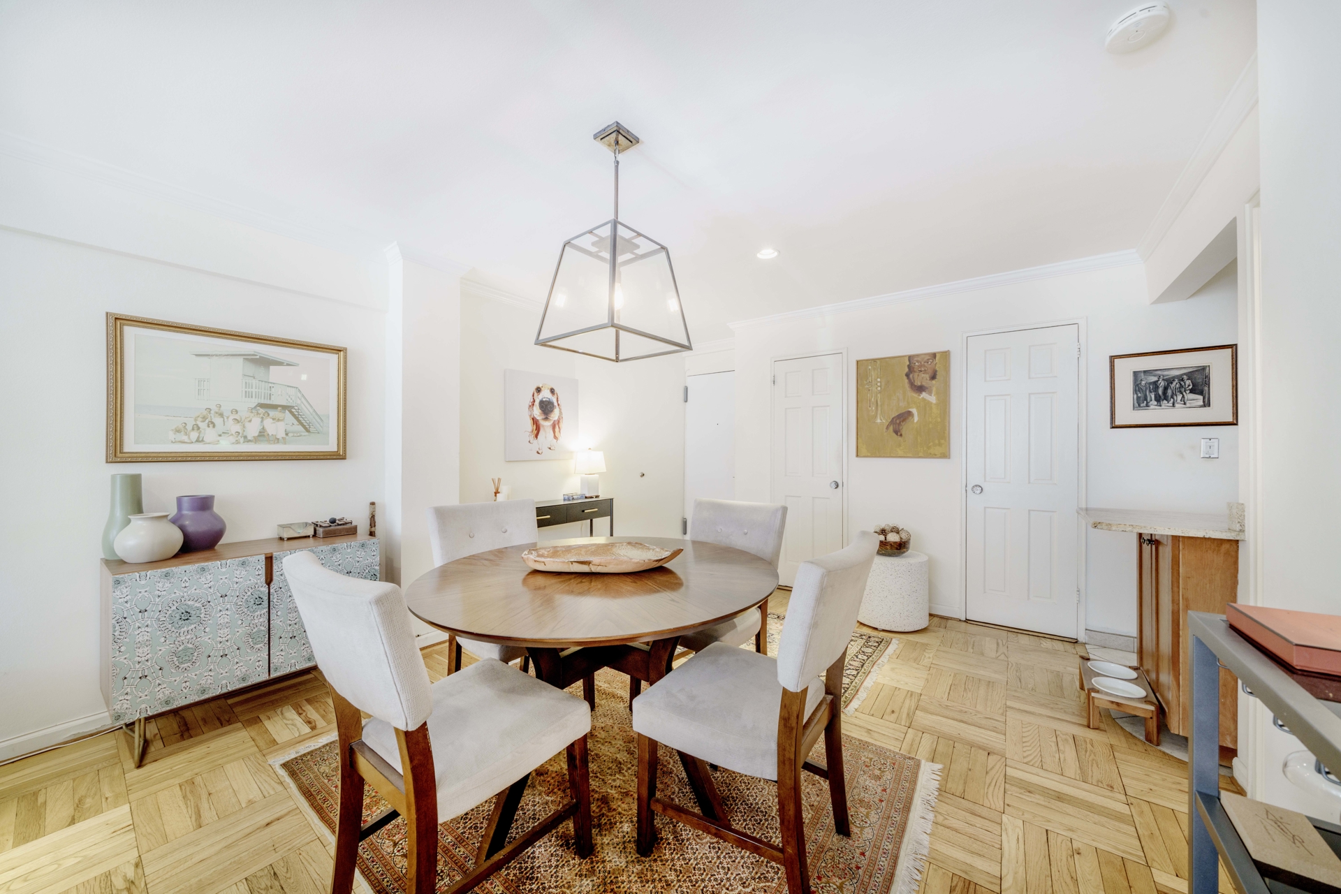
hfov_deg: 112.6
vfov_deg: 90.0
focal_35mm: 12
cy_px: 447
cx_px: 670
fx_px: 447
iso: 320
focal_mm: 12
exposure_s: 1/2.5
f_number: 9
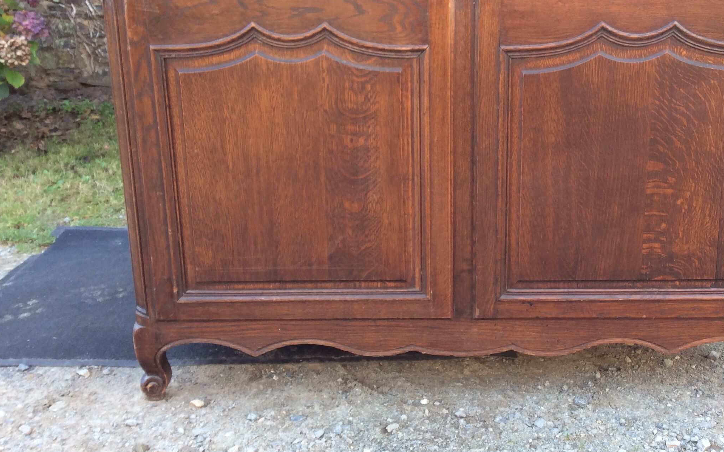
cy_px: 153
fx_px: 848
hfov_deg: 45.8
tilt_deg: -16.8
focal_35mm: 43
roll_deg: +0.7
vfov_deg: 29.7
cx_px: 450
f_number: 2.4
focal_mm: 3.3
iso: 32
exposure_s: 1/50
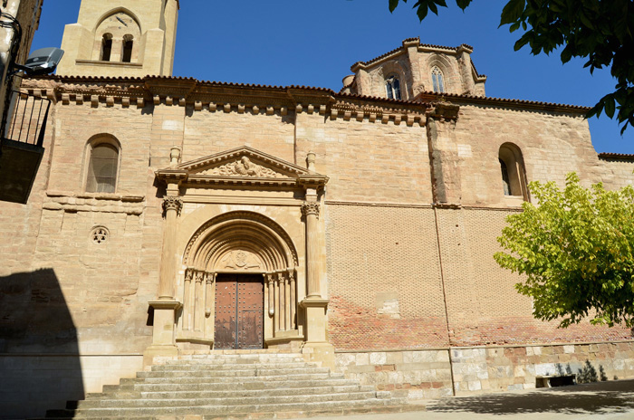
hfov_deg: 67.5
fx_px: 475
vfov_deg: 47.8
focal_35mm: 27
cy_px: 210
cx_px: 317
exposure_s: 1/200
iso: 100
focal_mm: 18
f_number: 9
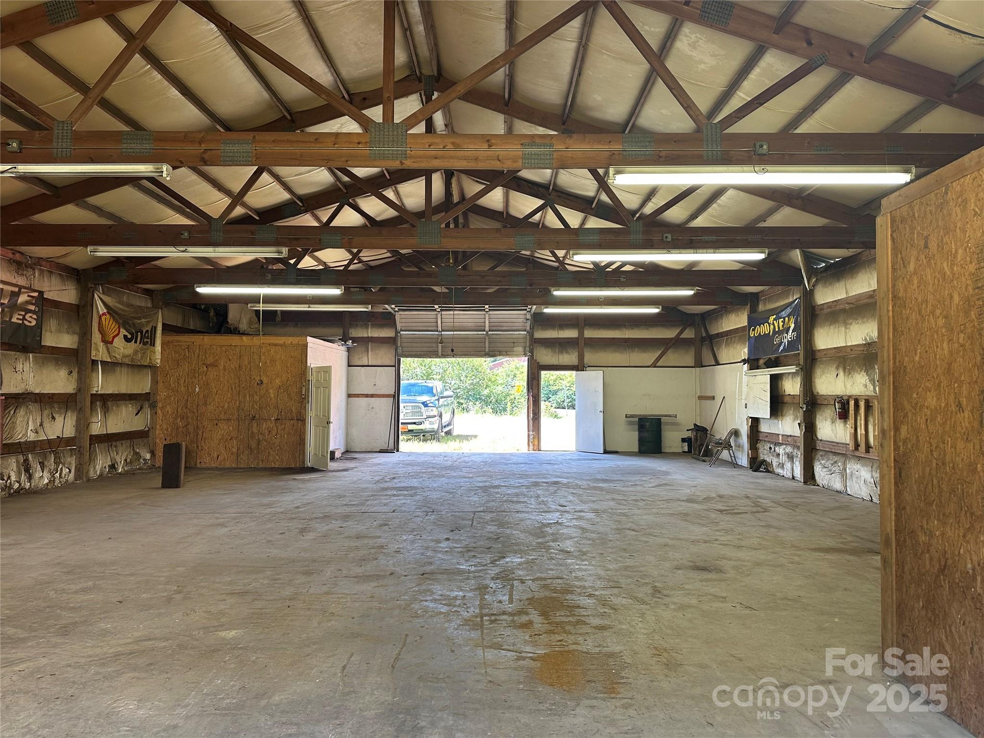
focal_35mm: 24
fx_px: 682
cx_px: 492
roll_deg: -0.6
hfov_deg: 71.6
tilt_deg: +2.6
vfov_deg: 56.8
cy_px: 369
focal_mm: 6.86
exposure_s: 1/120
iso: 160
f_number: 1.78
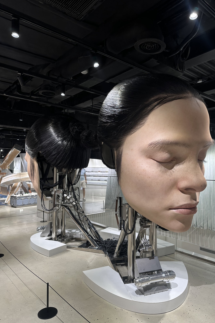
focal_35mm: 25
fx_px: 224
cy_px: 162
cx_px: 120
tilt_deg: +1.9
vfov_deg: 71.5
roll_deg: -0.9
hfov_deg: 51.2
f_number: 1.78
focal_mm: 6.86
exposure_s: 1/192
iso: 64
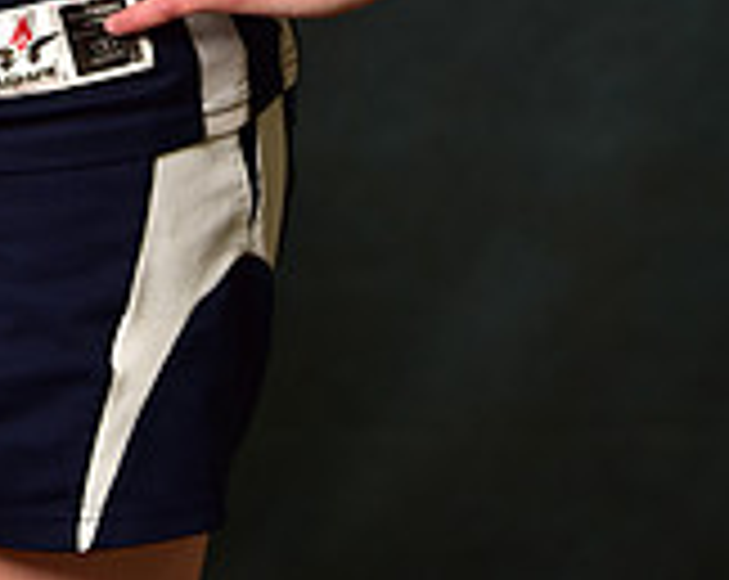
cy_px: -719
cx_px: -52
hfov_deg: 5.7
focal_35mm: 337
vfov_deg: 4.5
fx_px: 7258
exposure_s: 1/160
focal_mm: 100
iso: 250
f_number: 4.5
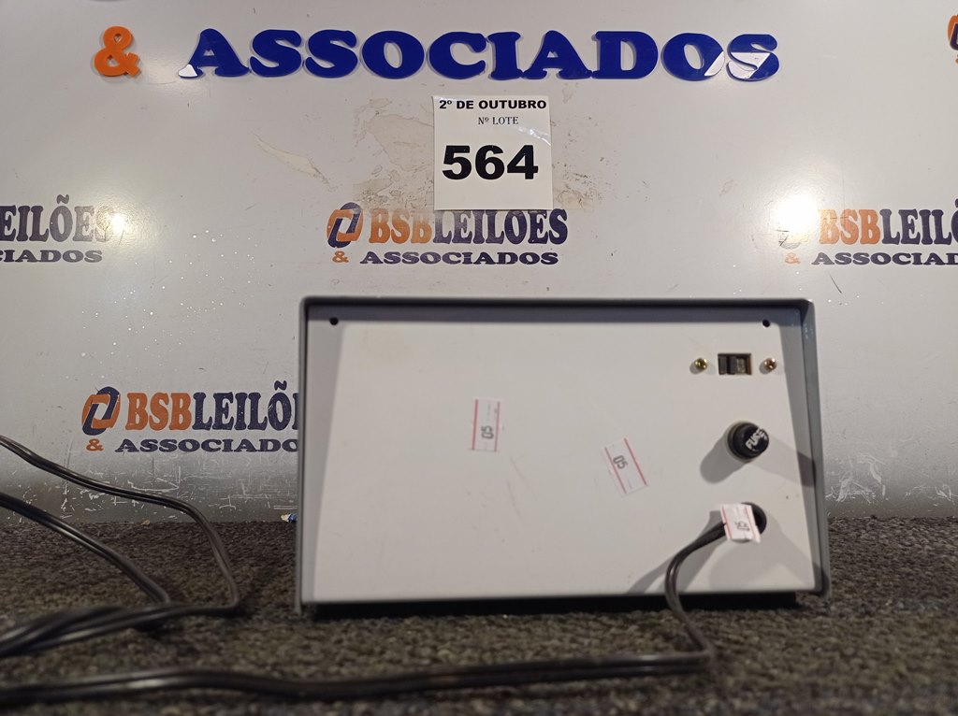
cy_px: 358
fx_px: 774
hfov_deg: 63.5
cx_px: 479
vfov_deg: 49.7
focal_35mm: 28
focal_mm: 4.7
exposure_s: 1/120
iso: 107
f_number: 1.79
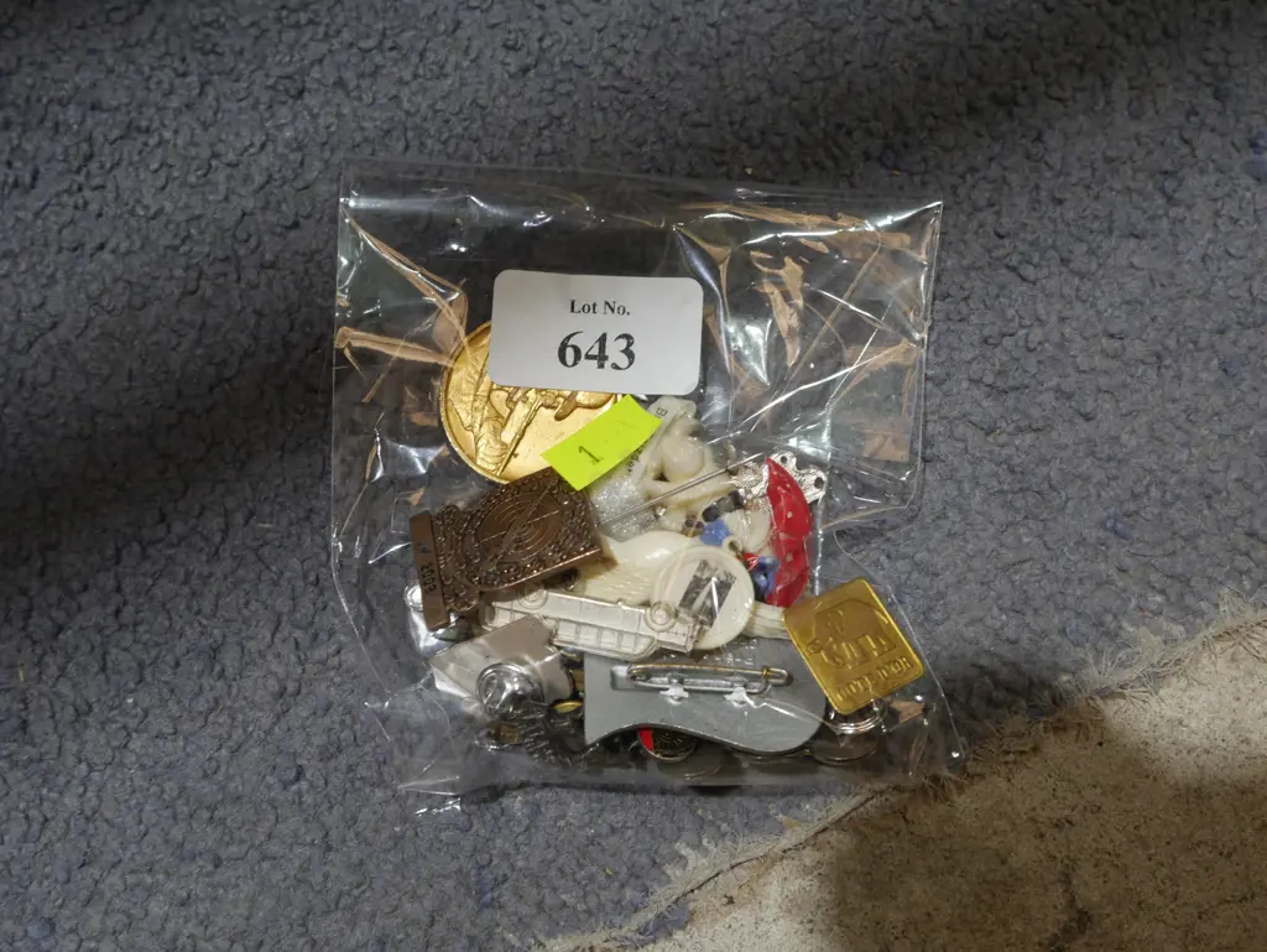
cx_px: 634
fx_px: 1465
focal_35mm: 40
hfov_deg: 46.8
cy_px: 476
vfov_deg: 36.0
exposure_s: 1/60
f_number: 5.6
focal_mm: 20
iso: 400
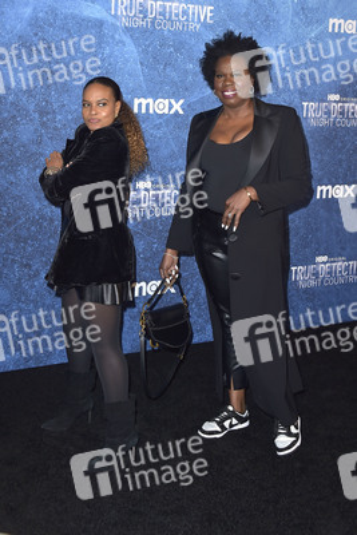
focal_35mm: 36
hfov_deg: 36.9
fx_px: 535
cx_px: 178
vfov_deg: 53.1
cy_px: 268
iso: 400
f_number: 6.3
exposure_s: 1/250
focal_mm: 36
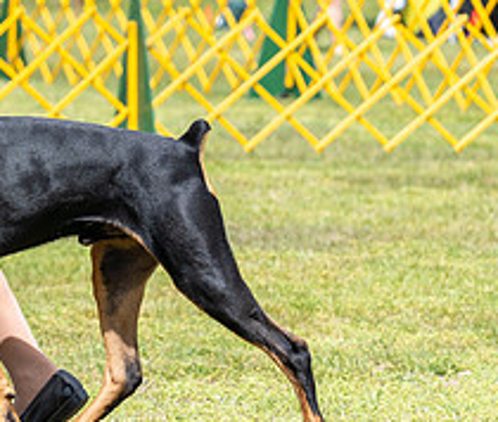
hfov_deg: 5.4
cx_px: -199
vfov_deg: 4.6
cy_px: -37
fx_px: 5205
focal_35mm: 345
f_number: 4.5
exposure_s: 1/640
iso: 100
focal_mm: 107
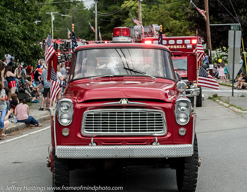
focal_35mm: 148
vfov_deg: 10.3
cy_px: 93
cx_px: 164
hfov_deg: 13.1
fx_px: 1071
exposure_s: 1/800
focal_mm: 78
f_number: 7.1
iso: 250
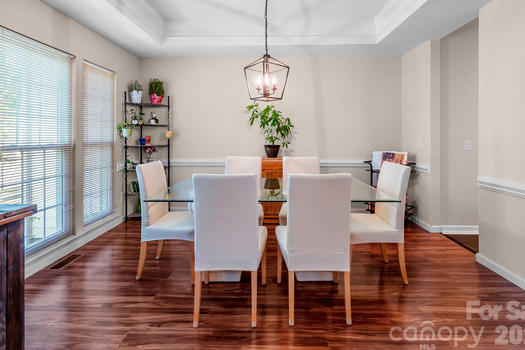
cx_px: 274
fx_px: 233
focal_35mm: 16
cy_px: 168
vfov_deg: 73.7
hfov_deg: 96.7
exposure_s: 1/15
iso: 500
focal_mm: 10
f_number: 8
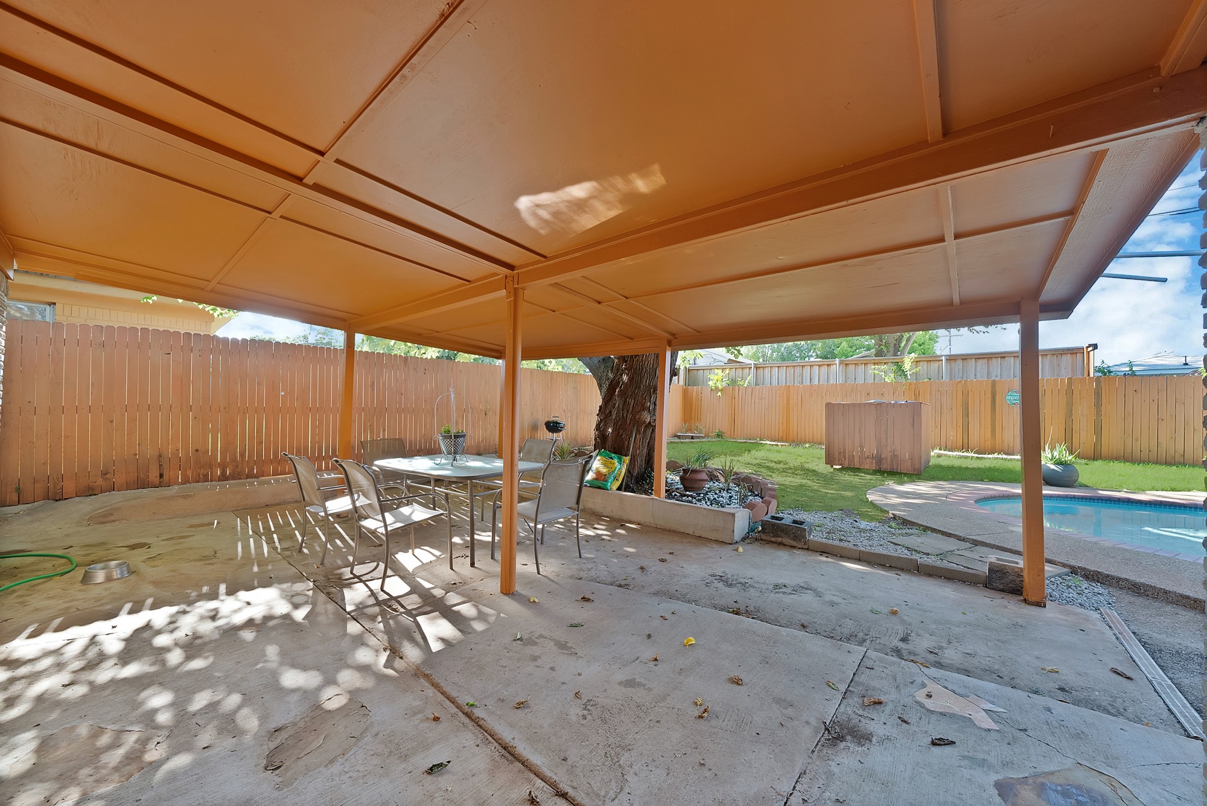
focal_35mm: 12
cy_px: 403
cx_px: 604
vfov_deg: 90.1
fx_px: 403
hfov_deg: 112.6
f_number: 9
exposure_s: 1/10
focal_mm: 12
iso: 640
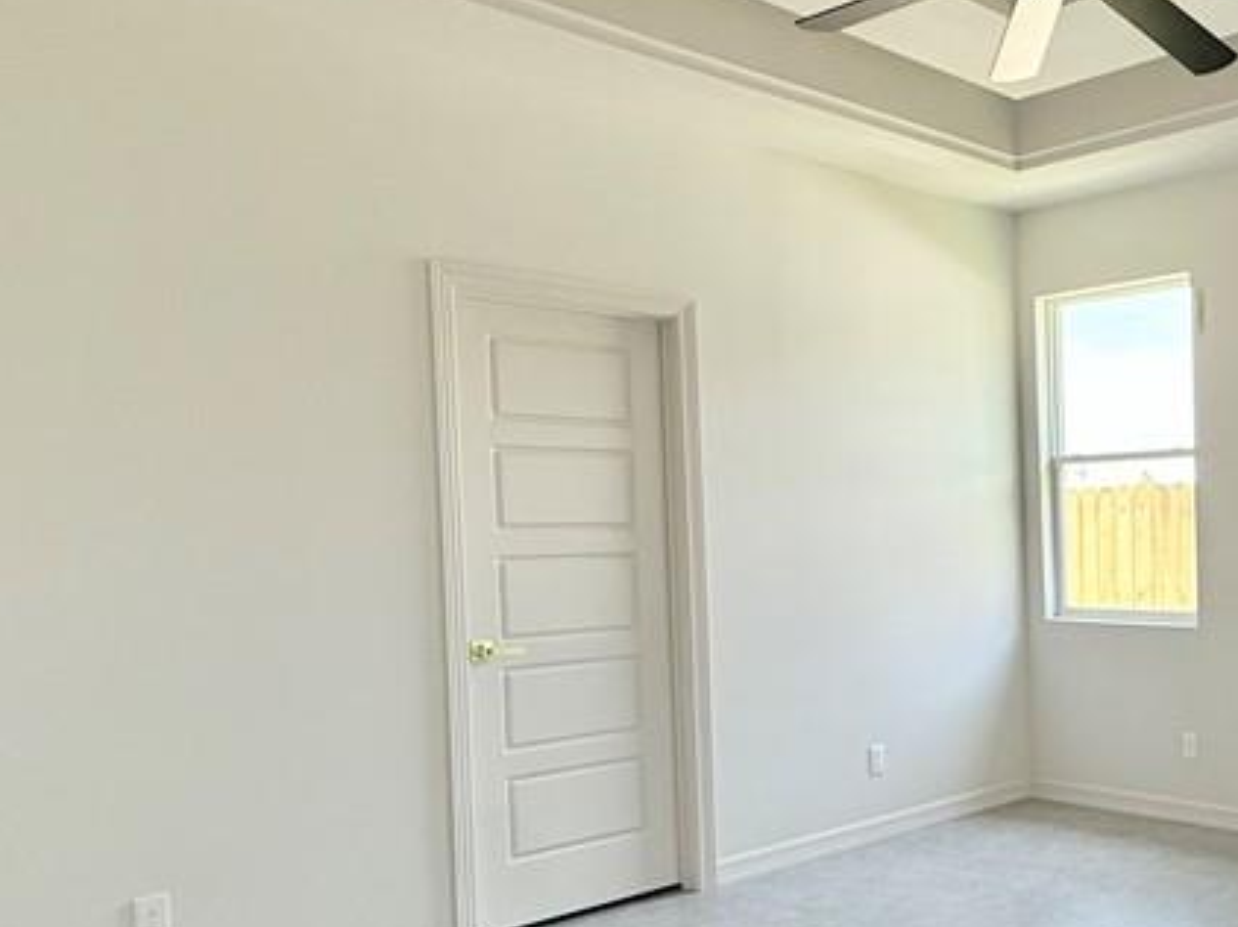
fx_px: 1215
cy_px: 569
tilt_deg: -1.3
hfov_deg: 46.0
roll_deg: +1.2
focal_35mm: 34
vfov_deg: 41.5
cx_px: 1217
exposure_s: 1/120
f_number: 2.2
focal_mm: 2.22
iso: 80
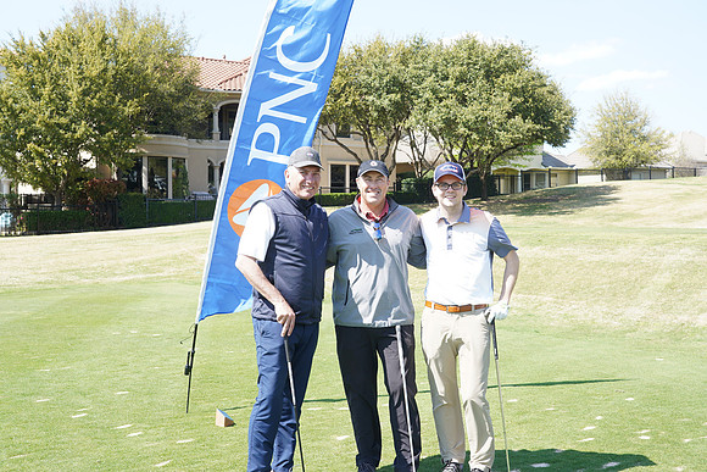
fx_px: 805
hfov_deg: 47.4
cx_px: 354
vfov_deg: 32.6
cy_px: 236
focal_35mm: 41
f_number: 7.1
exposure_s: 1/125
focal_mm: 41
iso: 160
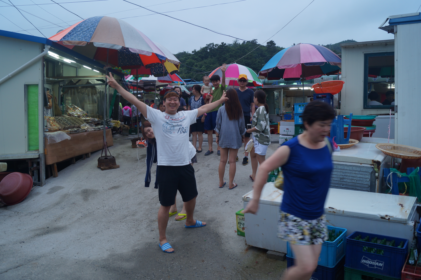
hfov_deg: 62.0
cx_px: 210
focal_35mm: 30
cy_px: 140
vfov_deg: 43.5
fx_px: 350
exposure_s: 1/60
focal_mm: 20
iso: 125
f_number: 4
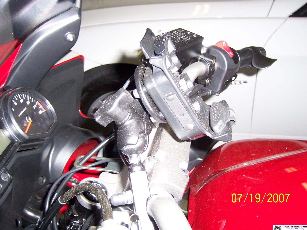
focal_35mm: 36
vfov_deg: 39.7
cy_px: 115
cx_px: 154
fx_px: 319
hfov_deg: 51.4
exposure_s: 1/60
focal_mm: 6.2
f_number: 2.8
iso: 80
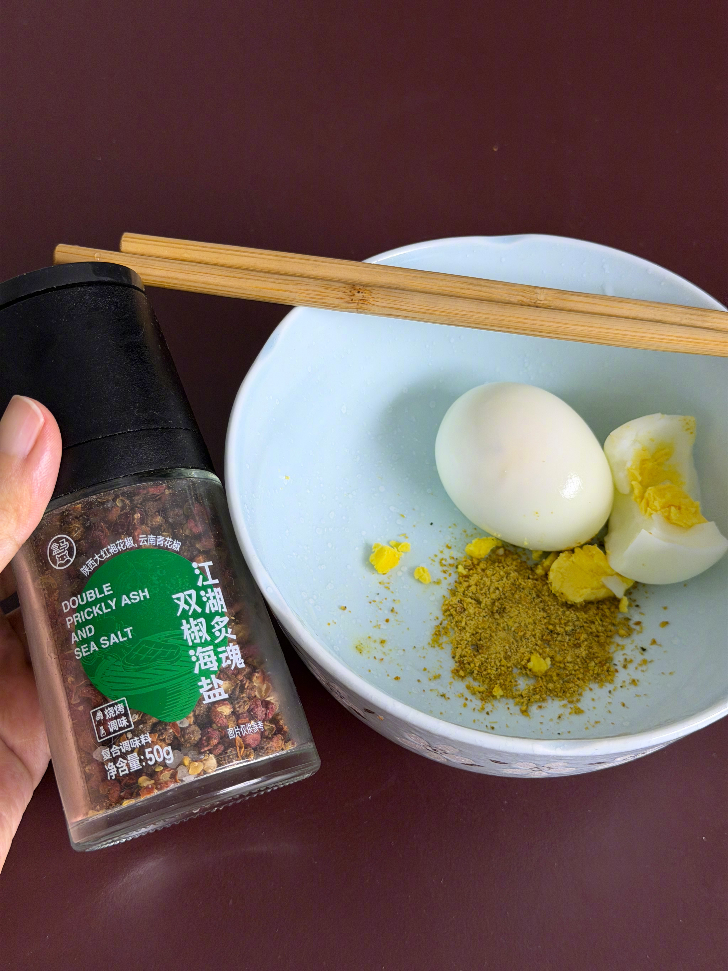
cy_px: 486
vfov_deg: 39.7
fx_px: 1346
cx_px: 364
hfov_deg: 30.3
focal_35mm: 48
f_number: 1.78
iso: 125
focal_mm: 6.76
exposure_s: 1/50
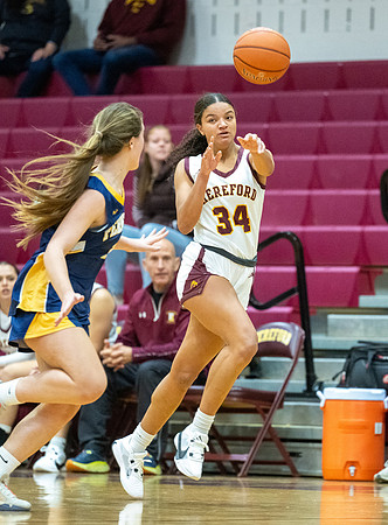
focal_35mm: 324
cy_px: 288
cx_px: 270
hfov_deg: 4.5
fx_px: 4897
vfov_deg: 6.1
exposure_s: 1/800
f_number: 2.8
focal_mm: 200
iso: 8000
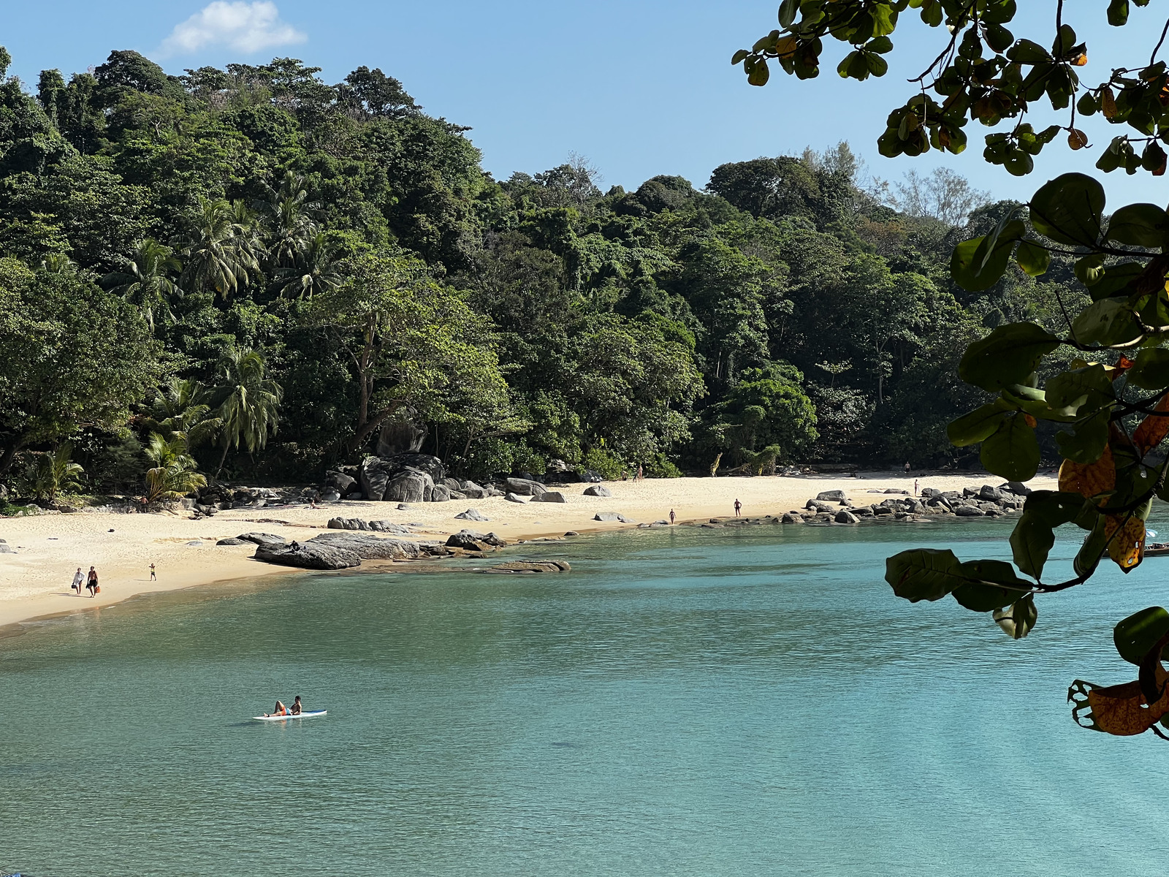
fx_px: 2600
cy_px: 438
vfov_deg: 19.1
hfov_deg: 25.3
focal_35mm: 77
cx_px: 584
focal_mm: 9
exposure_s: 1/633
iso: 32
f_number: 2.8
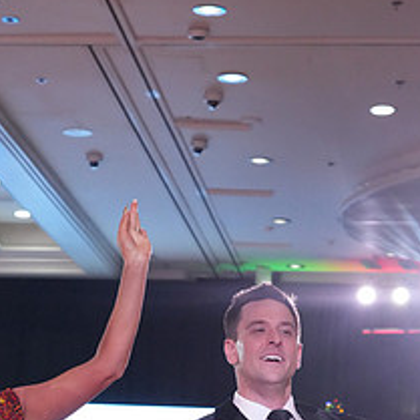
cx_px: 63
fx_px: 2004
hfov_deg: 11.9
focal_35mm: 146
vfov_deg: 11.6
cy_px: 557
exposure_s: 1/320
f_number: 5.6
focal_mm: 62
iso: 5000
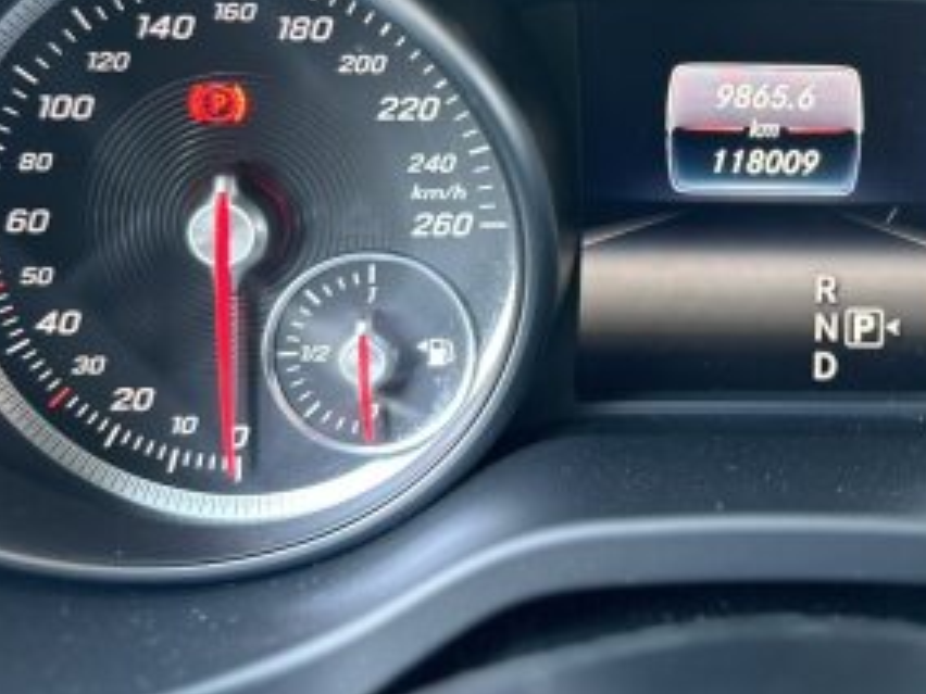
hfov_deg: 34.3
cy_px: 75
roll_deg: -3.6
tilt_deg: -19.1
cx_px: 756
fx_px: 1445
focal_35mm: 54
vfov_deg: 26.2
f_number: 1.78
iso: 200
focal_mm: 6.86
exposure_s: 1/50
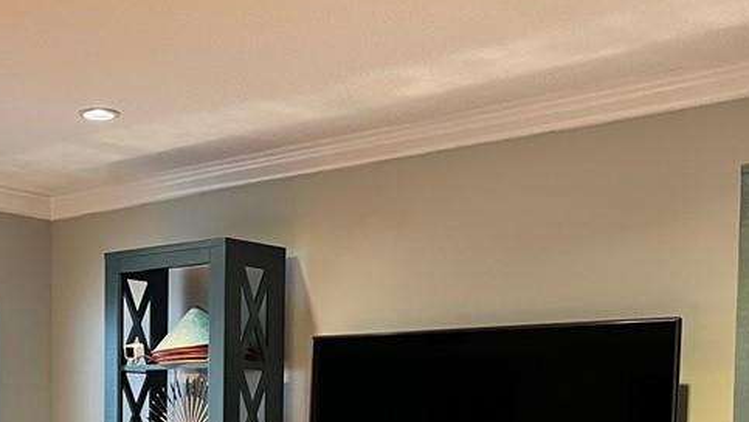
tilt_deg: -3.4
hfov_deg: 34.4
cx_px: 223
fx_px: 1192
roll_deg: -0.2
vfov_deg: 19.1
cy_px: 483
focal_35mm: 60
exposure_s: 1/40
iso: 400
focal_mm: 5.1
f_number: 1.6
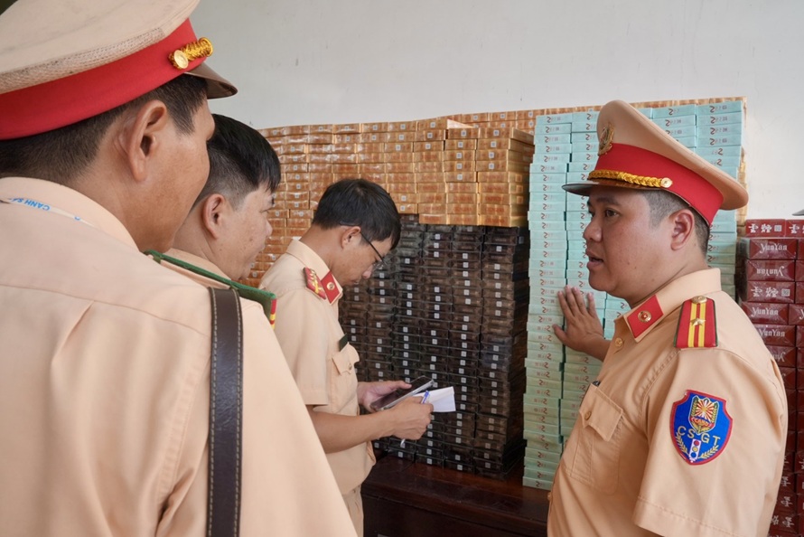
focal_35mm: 28
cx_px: 402
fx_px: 626
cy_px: 268
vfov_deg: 46.4
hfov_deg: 65.5
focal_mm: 28
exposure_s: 1/320
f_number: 11
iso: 1600
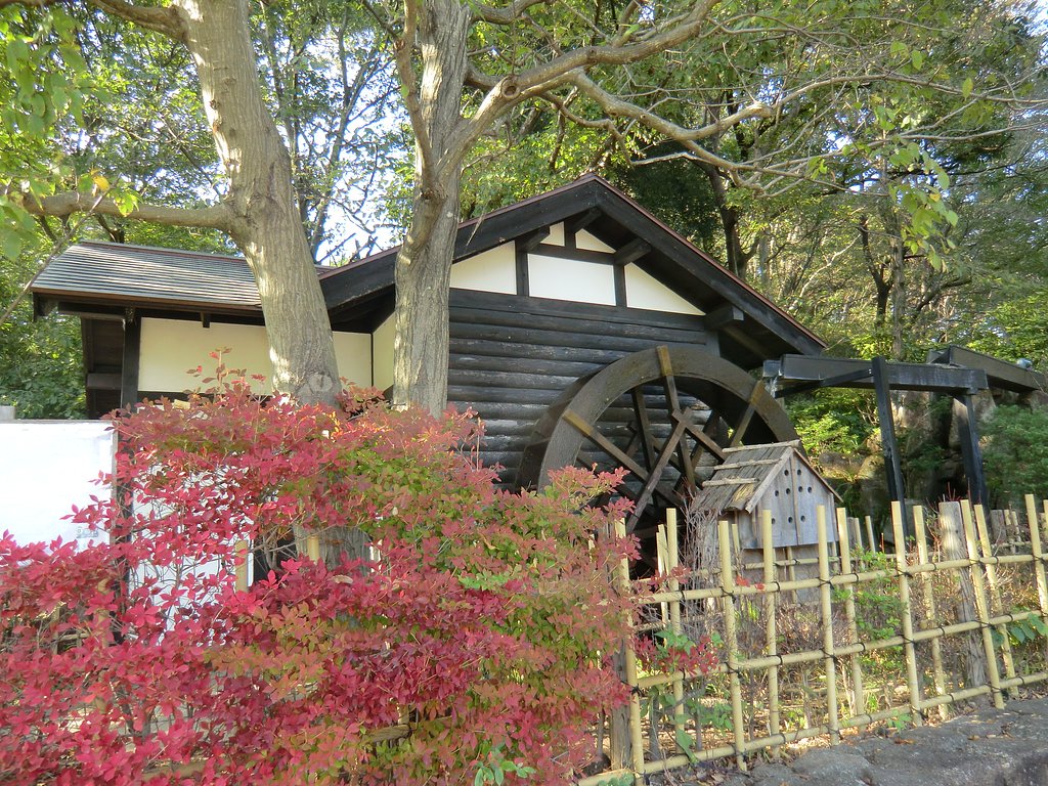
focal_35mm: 24
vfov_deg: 56.8
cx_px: 524
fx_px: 727
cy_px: 393
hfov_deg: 71.6
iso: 100
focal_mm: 4.3
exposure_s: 1/60
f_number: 3.2
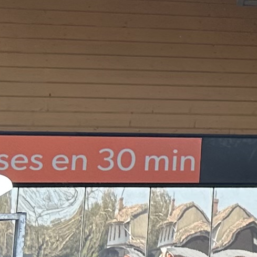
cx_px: 859
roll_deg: +0.9
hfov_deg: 8.0
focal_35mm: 175
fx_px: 1470
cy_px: -19
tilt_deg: +10.8
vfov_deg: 9.9
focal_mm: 6.86
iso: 80
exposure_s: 1/935
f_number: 1.78
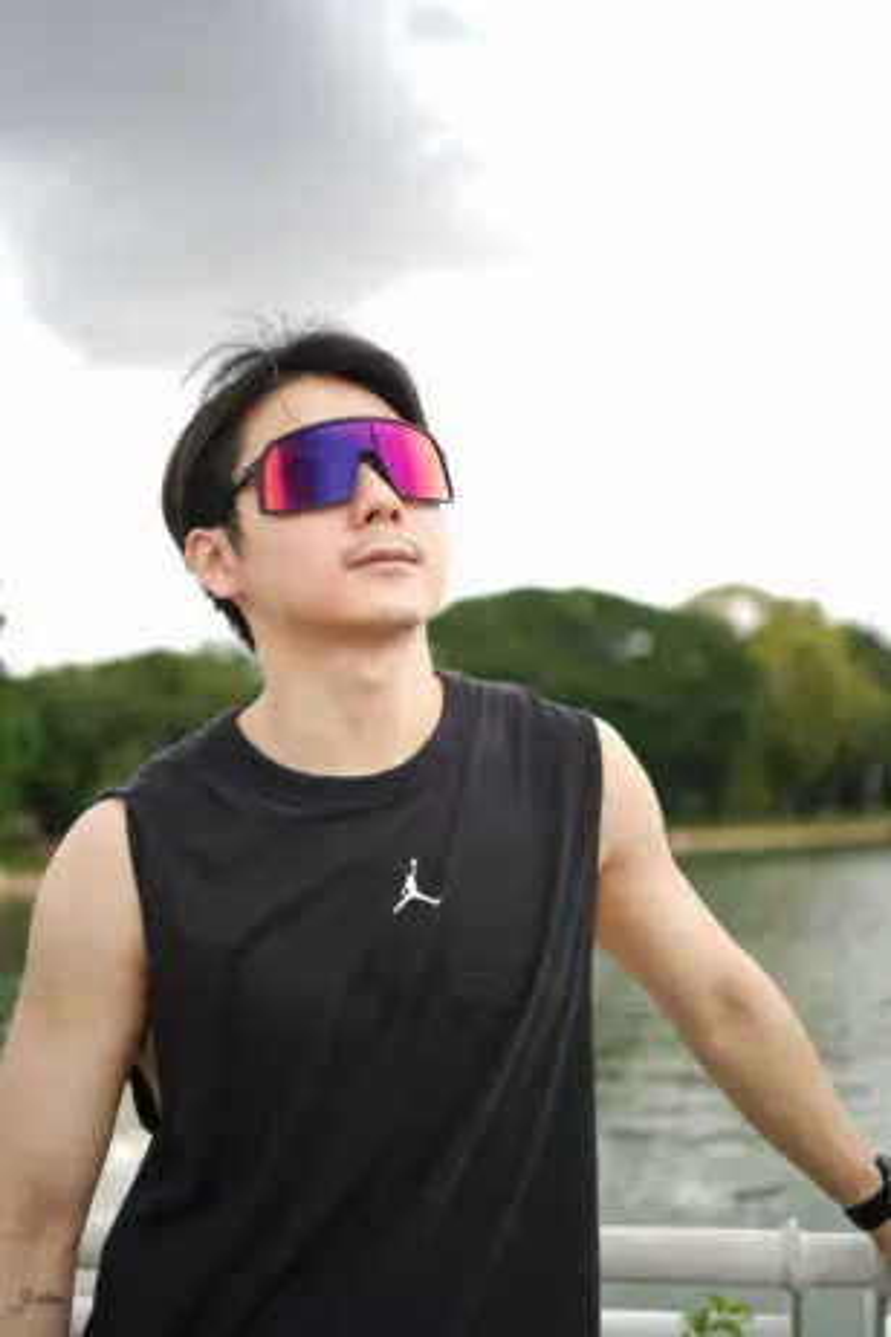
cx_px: 446
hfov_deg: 37.9
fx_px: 1299
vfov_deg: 54.4
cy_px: 668
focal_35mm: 35
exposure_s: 1/200
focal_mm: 35
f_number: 1.8
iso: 50
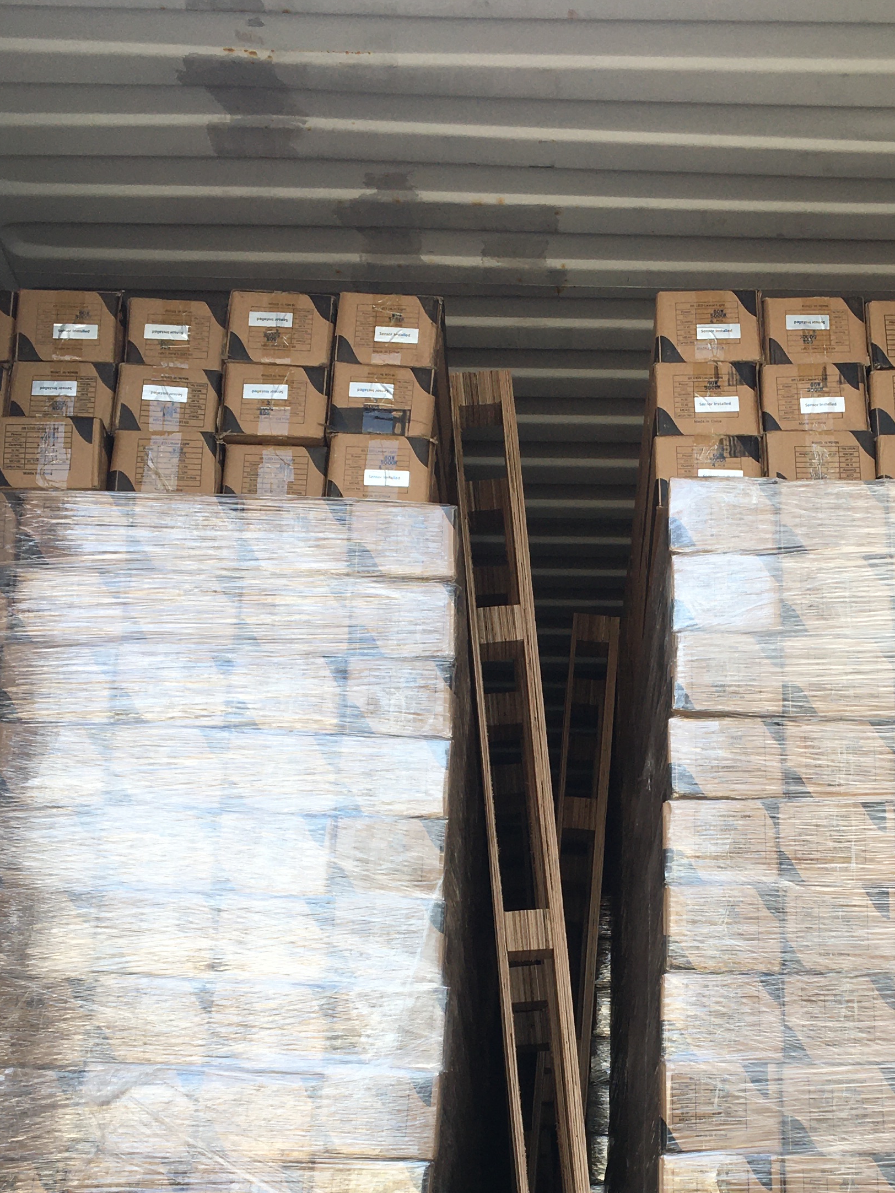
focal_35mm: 54
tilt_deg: +18.3
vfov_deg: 34.9
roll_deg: +0.9
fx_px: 1861
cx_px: 589
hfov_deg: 26.9
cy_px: 875
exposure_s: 1/296
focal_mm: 4.15
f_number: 2.2
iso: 25
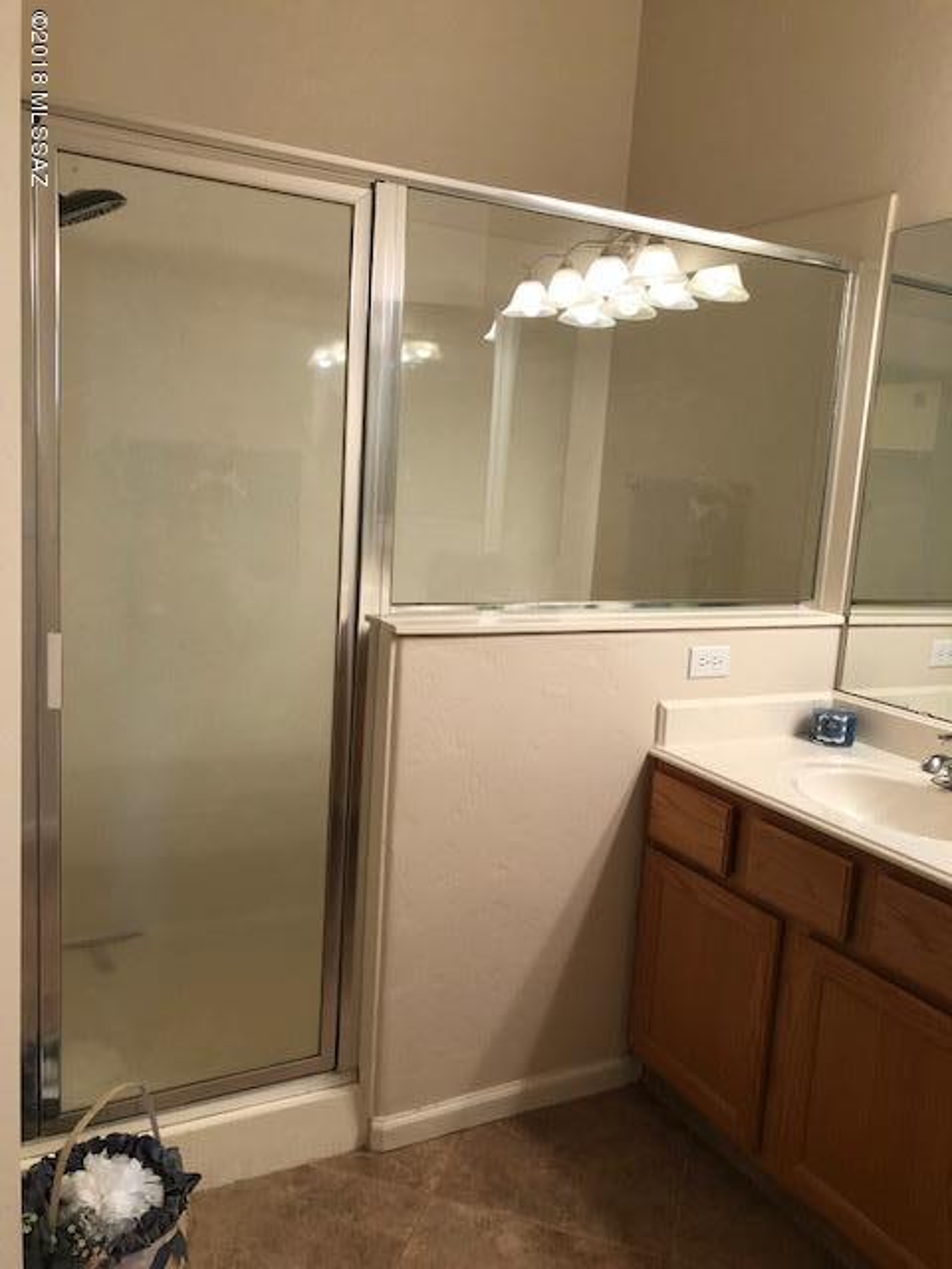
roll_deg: -4.0
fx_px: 1027
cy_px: 634
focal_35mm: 28
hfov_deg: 49.7
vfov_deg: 63.4
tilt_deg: -9.1
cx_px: 476
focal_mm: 3.99
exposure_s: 1/20
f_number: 1.8
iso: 40
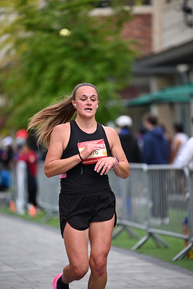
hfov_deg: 6.9
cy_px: 144
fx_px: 1607
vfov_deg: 10.3
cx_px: 96
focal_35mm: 200
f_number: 2.8
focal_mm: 200
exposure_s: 1/2000
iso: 640
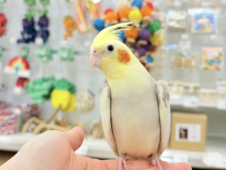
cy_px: 85
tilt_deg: -5.4
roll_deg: -1.6
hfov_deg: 36.8
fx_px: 339
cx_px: 113
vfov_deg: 28.0
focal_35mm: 52
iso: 100
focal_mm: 5.96
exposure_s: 1/100
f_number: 1.6
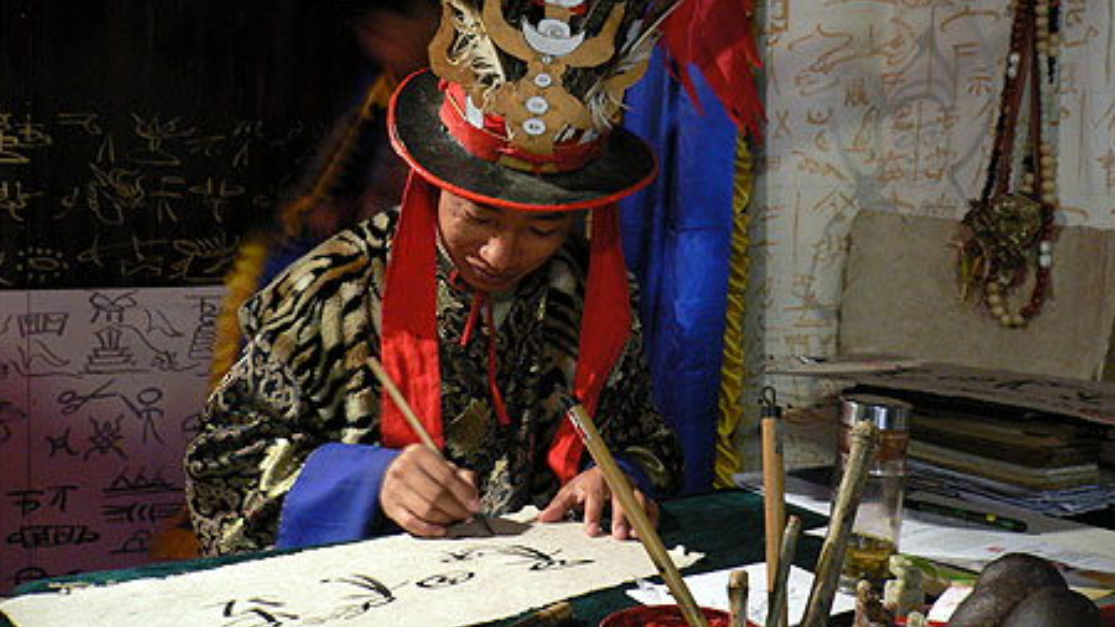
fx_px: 1153
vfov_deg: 30.3
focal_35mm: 39
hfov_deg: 51.6
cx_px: 560
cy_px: 247
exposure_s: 1/8
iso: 200
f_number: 2.8
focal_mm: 5.8
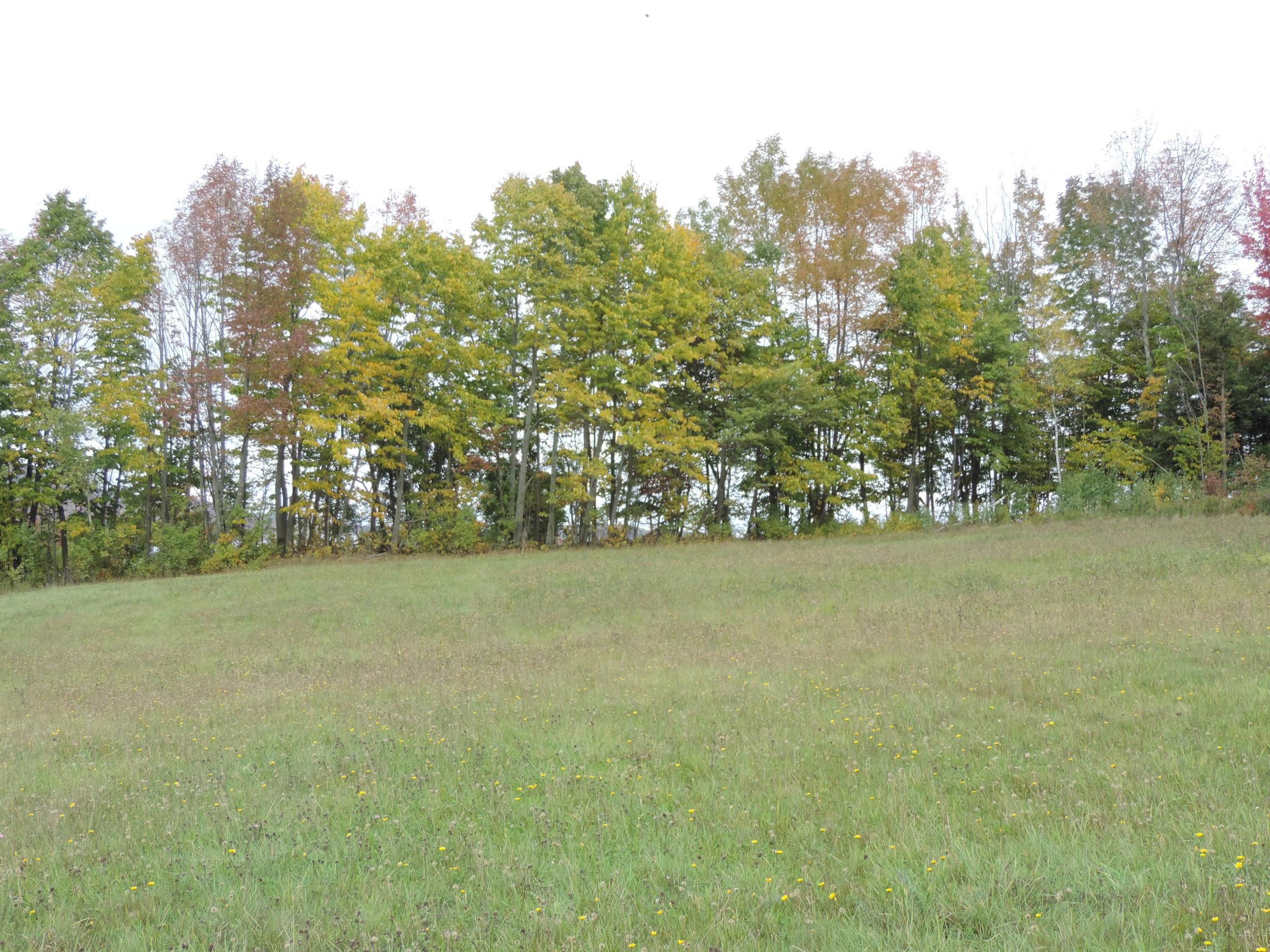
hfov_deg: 40.4
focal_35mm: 47
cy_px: 476
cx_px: 635
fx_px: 1724
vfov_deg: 30.9
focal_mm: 8.3
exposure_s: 1/250
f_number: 3.5
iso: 80
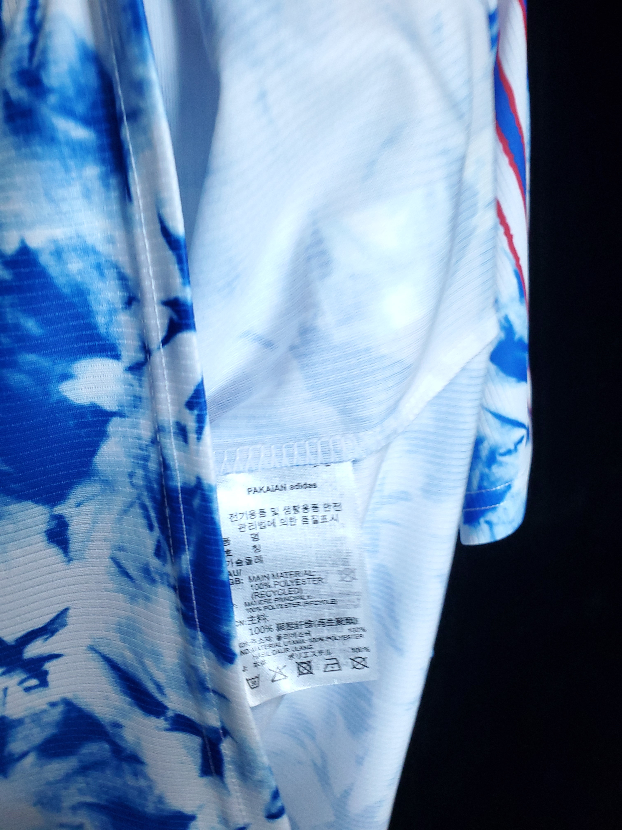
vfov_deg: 67.3
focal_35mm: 26
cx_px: 311
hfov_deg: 53.1
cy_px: 415
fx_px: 623
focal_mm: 4.3
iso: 250
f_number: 2.4
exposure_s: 1/15
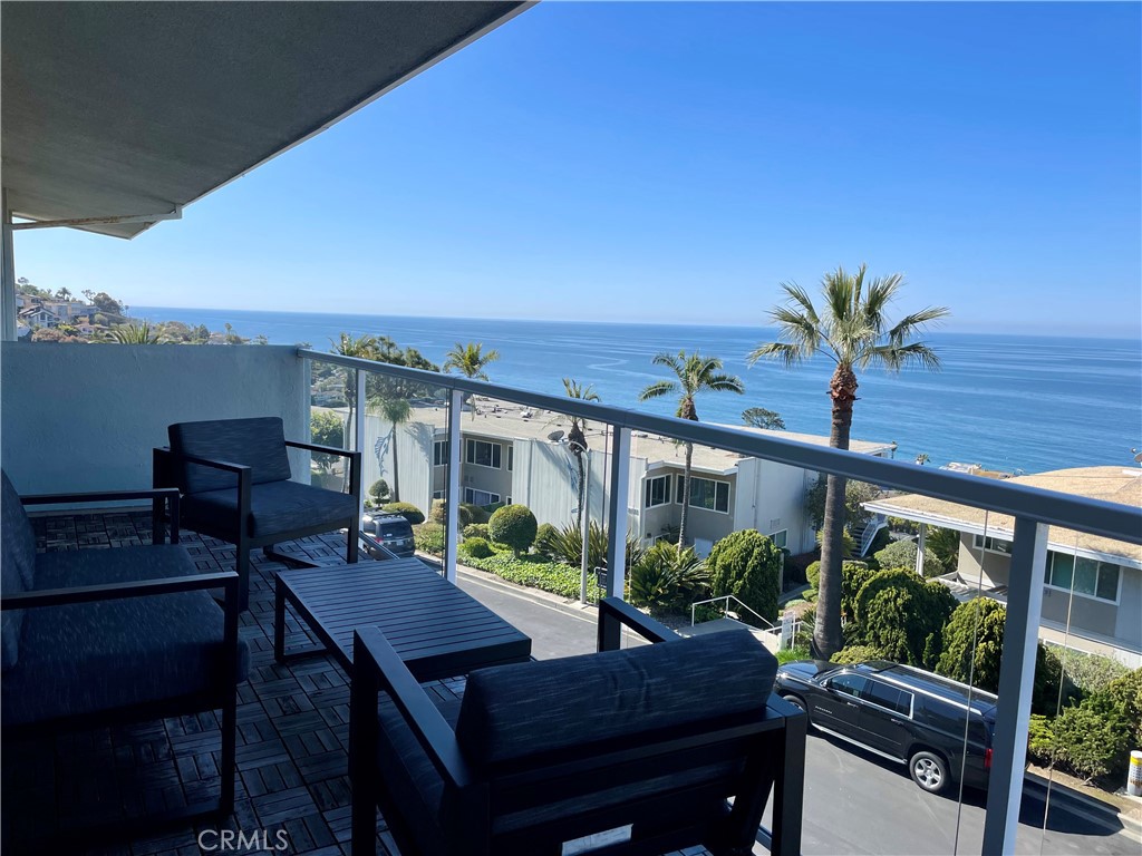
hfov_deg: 67.3
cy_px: 428
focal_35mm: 26
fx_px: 858
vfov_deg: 53.1
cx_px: 571
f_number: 1.6
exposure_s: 1/3509
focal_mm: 4.2
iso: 32
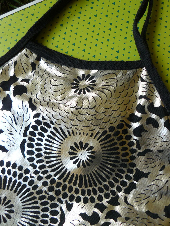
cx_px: 85
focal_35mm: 36
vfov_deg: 51.4
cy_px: 113
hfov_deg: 39.7
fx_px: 236
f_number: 2.8
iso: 100
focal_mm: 6
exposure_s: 1/125
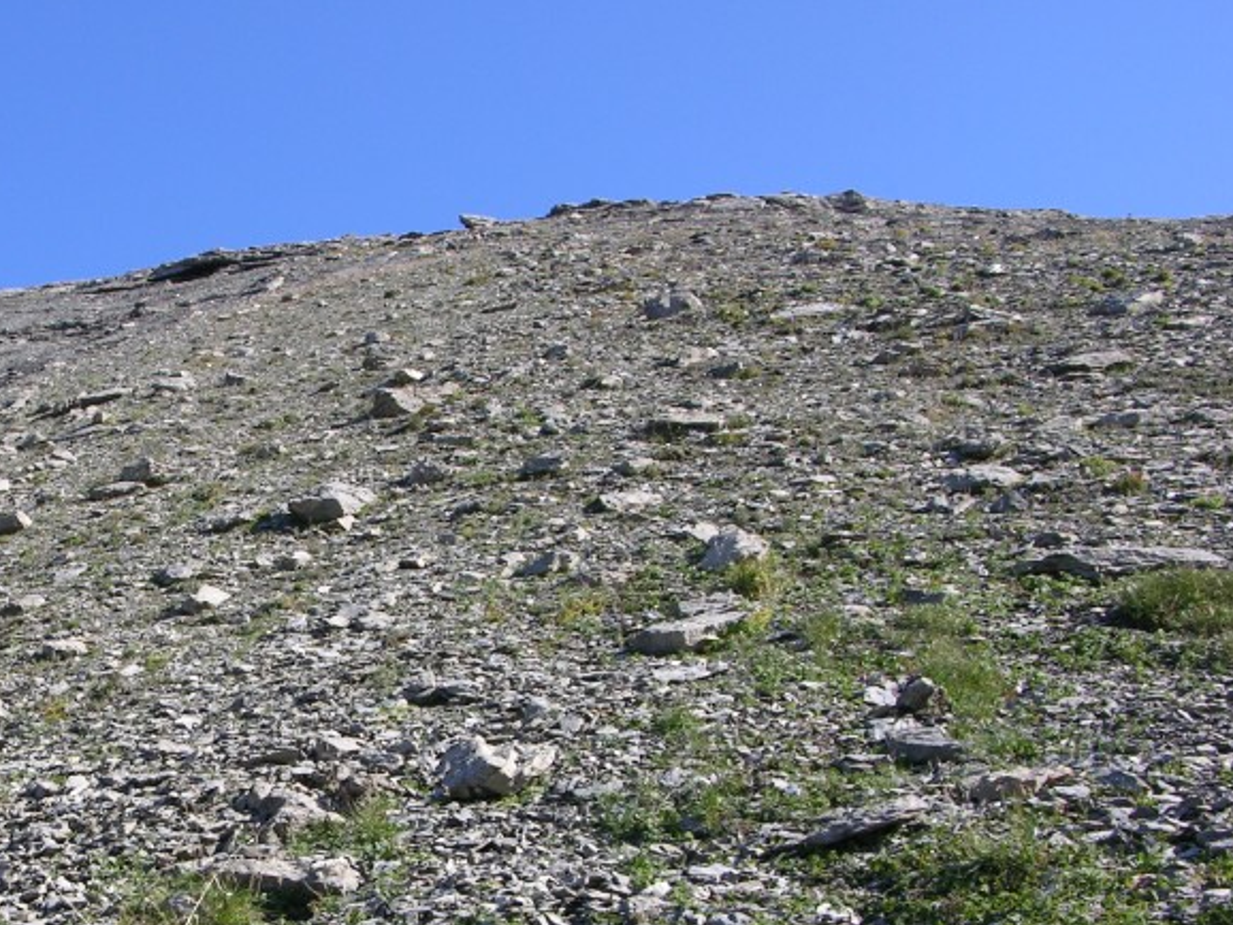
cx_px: 181
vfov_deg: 23.4
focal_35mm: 62
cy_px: 708
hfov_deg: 30.1
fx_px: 2209
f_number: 5
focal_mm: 8.9
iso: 50
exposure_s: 1/163
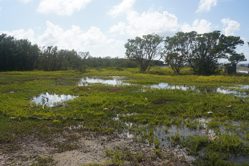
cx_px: 124
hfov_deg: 58.7
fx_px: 221
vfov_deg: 41.1
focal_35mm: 32
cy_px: 83
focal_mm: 32
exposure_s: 1/100
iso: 100
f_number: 18
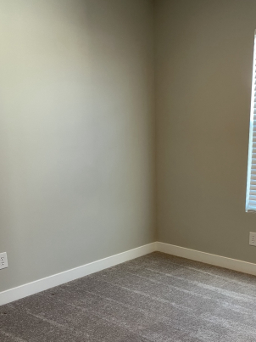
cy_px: 235
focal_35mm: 43
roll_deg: -0.6
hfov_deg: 33.3
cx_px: 170
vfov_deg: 43.1
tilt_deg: -16.0
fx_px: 424
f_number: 1.6
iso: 80
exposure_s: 1/60
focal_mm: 4.2
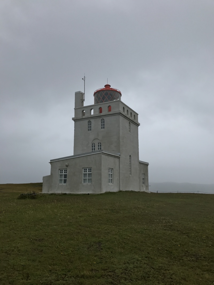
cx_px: 107
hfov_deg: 49.8
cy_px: 142
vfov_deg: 63.4
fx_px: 231
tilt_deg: +10.1
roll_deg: +1.3
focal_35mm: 28
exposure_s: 1/1842
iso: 20
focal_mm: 3.99
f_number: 1.8
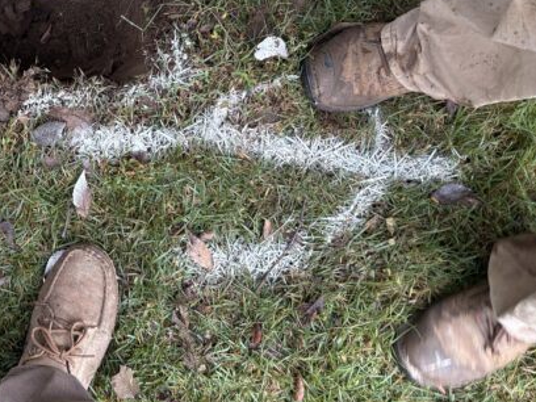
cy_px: 138
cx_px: 51
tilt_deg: -87.0
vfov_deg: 29.5
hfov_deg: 36.4
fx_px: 759
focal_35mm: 49
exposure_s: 1/78
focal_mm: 5.96
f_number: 1.6
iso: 125
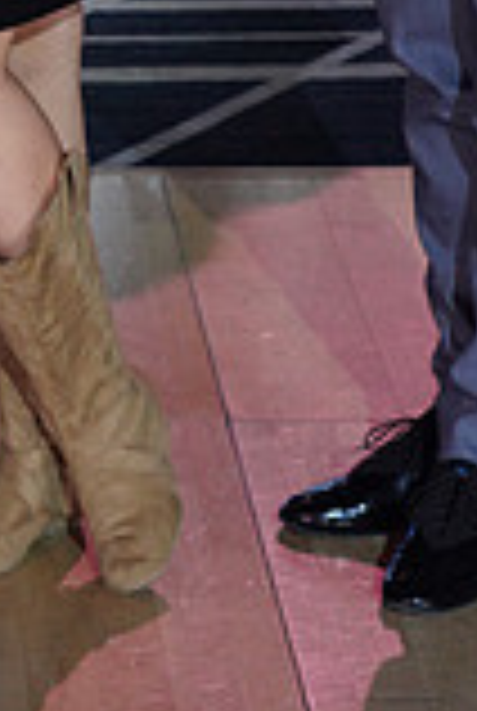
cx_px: -38
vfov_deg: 8.6
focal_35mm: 231
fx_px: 4571
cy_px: -536
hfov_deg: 6.0
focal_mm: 63
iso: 1600
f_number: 5
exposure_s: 1/200
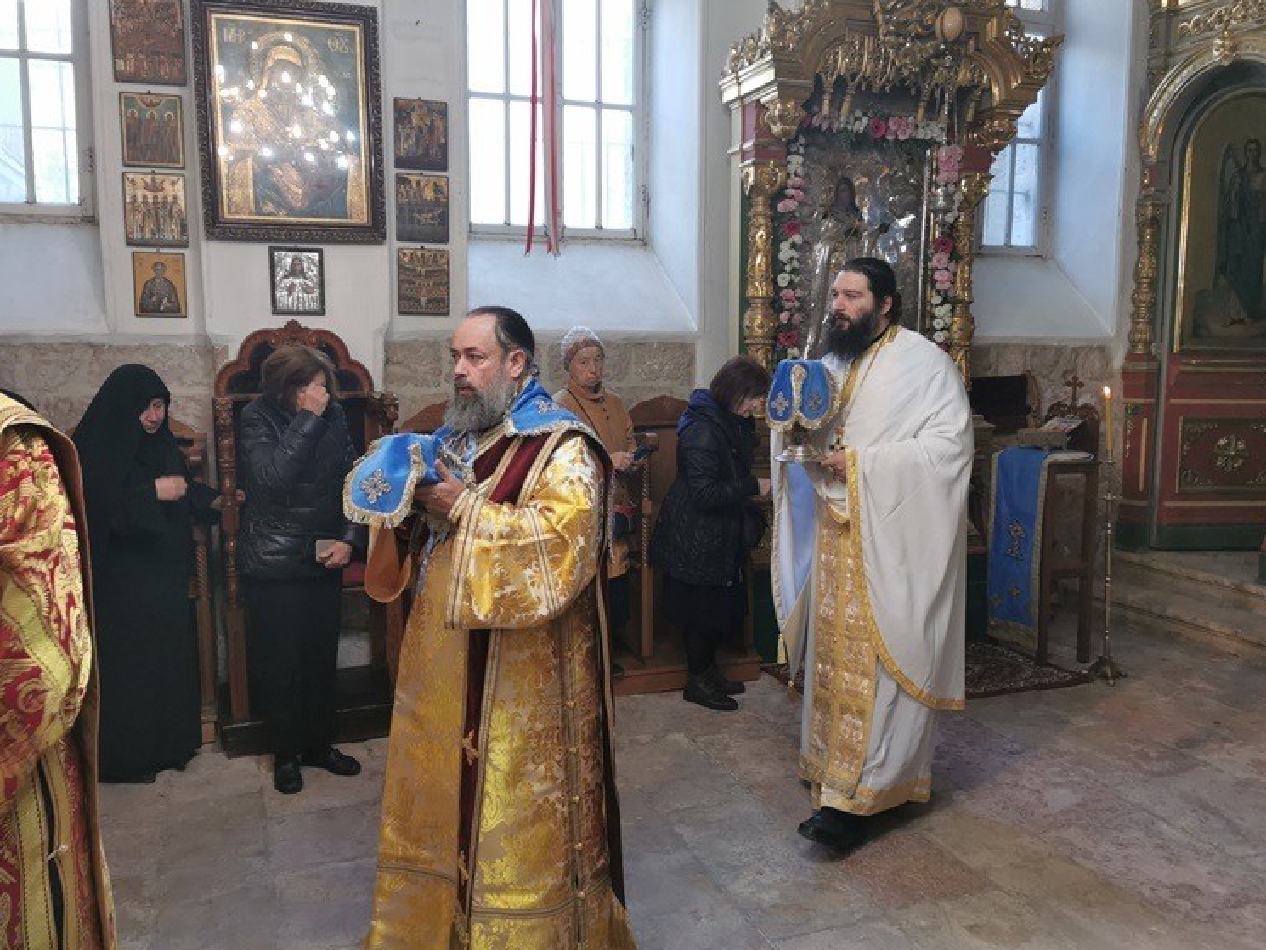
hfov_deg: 61.6
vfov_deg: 48.2
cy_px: 469
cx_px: 620
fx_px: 1061
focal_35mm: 29
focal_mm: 5.56
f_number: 1.6
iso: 200
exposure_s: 1/100
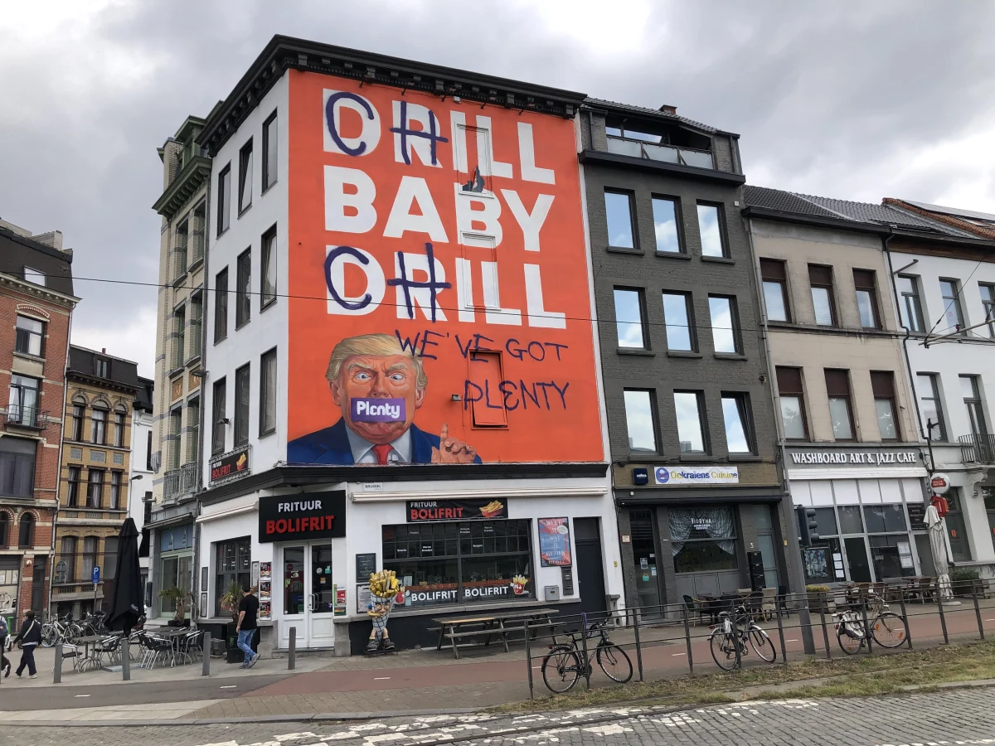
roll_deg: +4.7
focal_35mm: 28
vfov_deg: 49.7
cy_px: 373
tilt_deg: +14.3
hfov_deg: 63.4
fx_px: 805
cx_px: 498
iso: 20
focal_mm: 4
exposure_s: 1/1656
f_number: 1.8
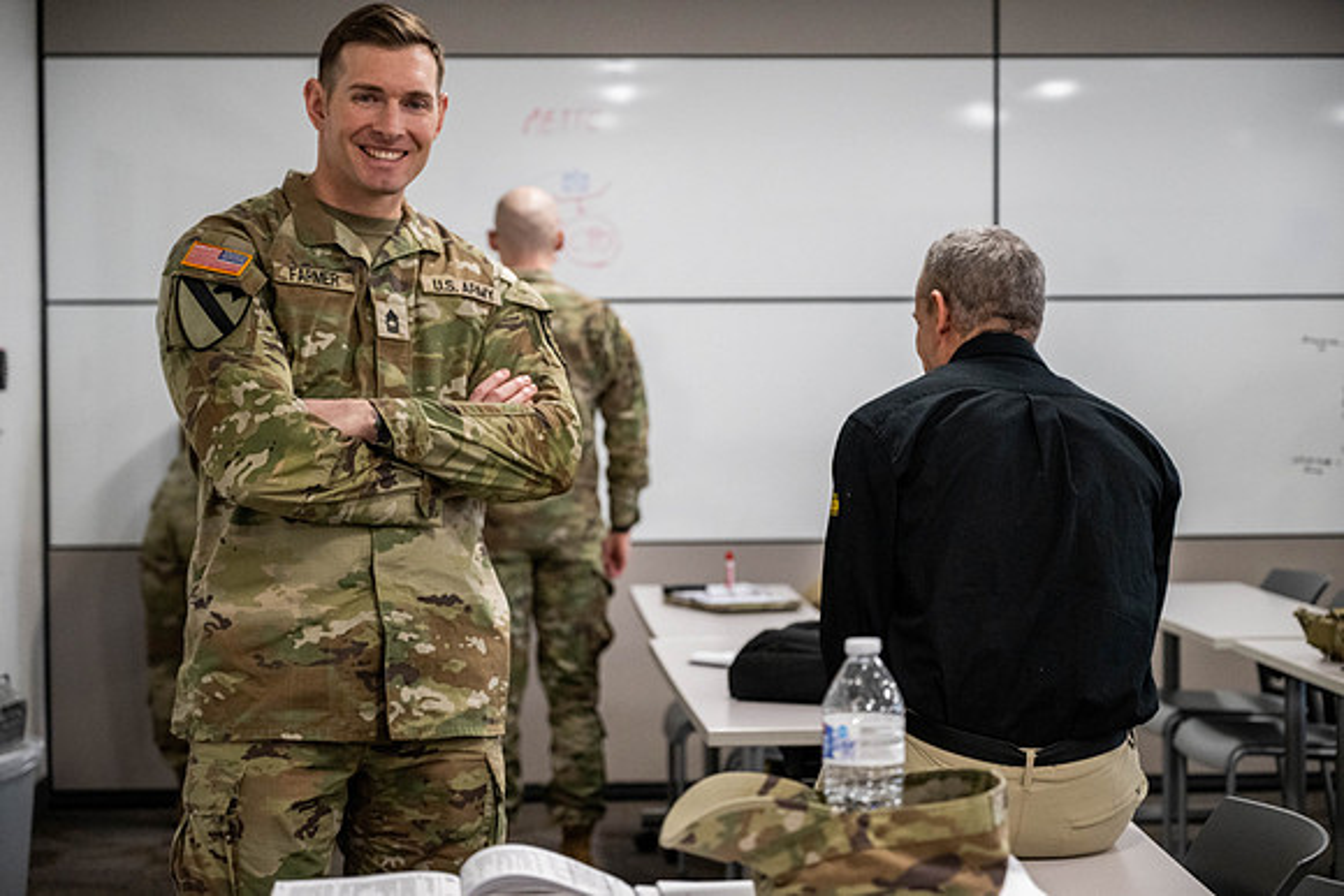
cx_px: 672
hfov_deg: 28.8
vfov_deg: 19.4
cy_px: 448
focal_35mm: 70
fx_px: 2621
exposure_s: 1/400
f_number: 4
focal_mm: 70
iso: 2500
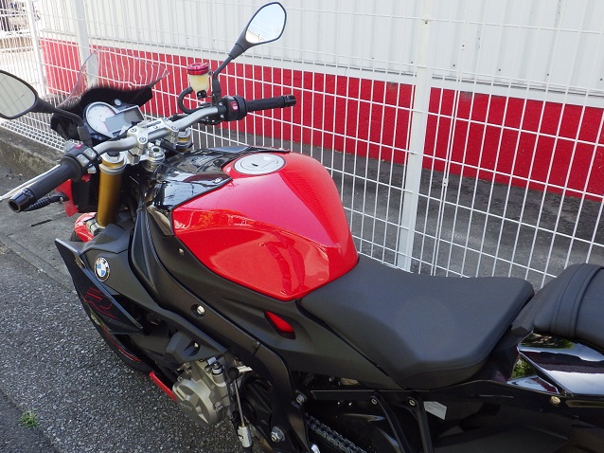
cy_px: 227
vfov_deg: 45.4
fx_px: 541
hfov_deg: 58.4
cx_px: 291
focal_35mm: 31
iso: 250
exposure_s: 1/200
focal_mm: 5
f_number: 4.2
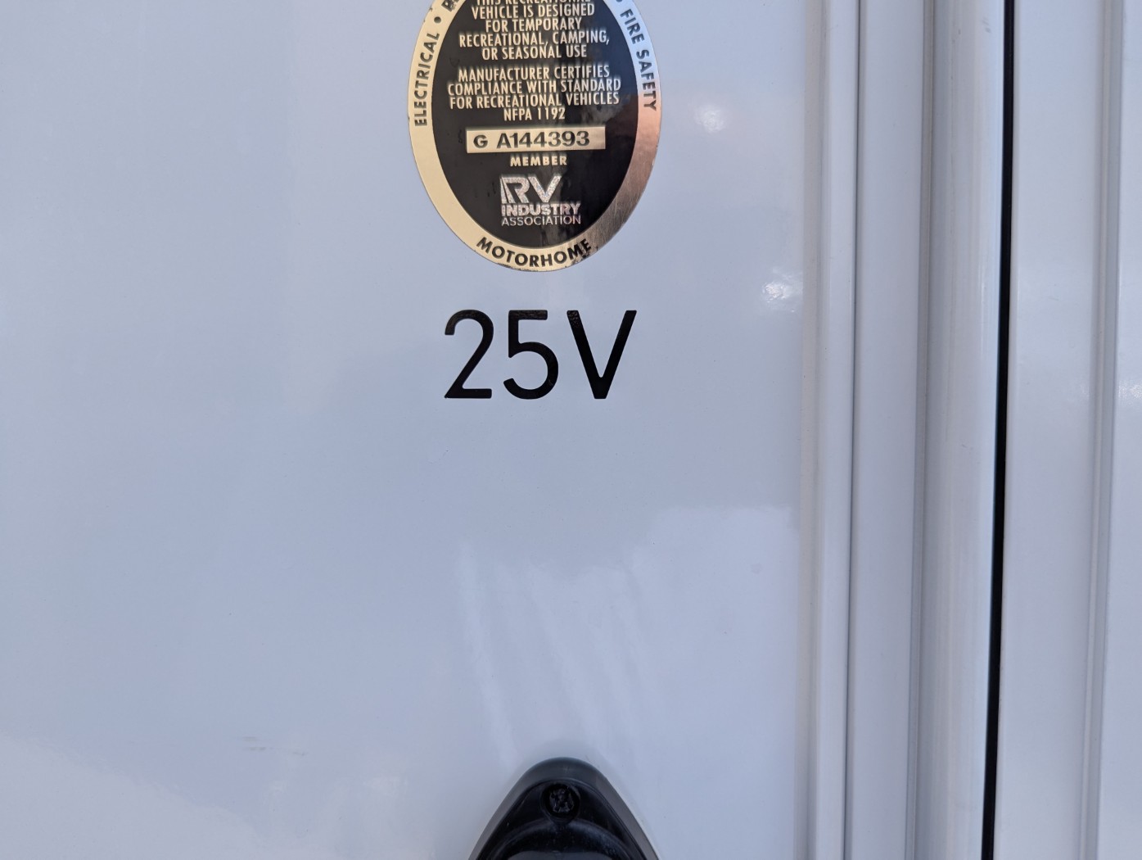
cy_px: 430
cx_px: 571
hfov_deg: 71.5
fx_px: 793
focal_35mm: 24
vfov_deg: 56.9
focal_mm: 6.81
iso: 62
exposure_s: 1/1088
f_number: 1.85
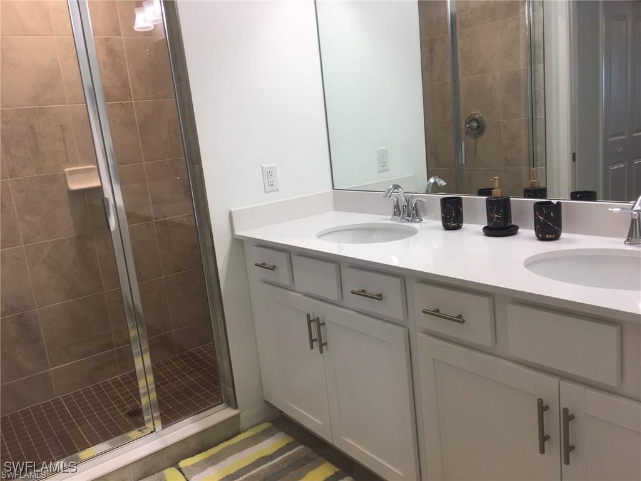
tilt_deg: -11.6
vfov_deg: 48.2
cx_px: 320
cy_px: 240
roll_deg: +6.3
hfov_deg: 61.7
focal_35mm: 29
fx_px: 537
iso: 32
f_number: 2.2
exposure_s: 1/30
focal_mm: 4.15
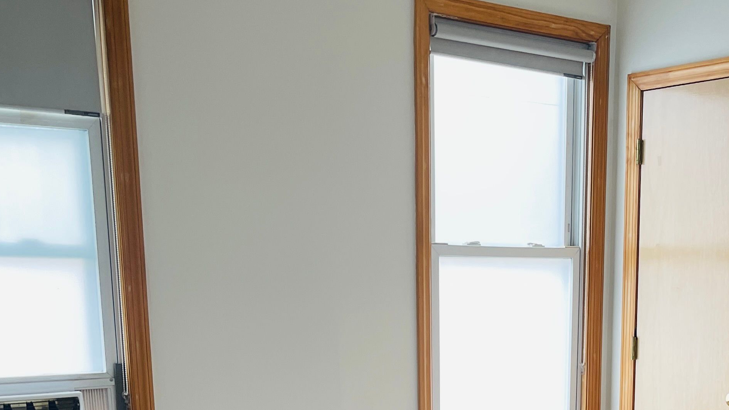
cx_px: 493
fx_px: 1121
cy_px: 538
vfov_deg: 19.1
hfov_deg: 35.6
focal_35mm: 58
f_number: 1.6
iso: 80
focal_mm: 5.1
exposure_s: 1/120
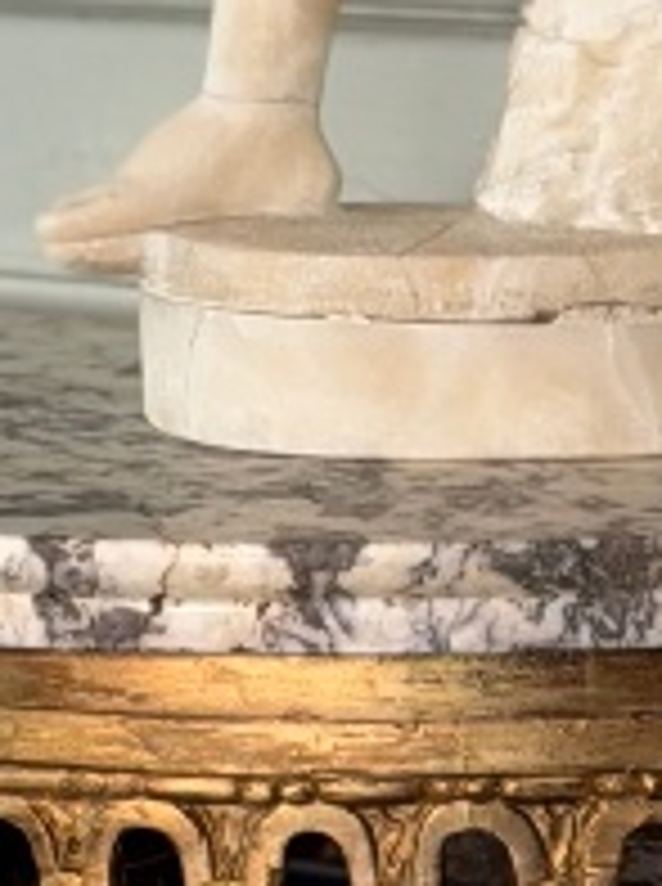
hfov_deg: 5.0
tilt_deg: -9.5
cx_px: 1018
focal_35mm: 293
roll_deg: -0.2
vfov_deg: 6.7
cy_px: 962
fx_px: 7496
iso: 80
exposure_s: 1/50
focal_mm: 6.76
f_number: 1.78
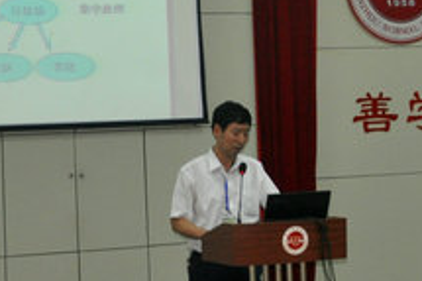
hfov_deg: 15.1
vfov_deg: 10.1
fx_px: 1570
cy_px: 9
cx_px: 416
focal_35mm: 134
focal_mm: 24
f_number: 3.8
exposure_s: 1/60
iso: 800
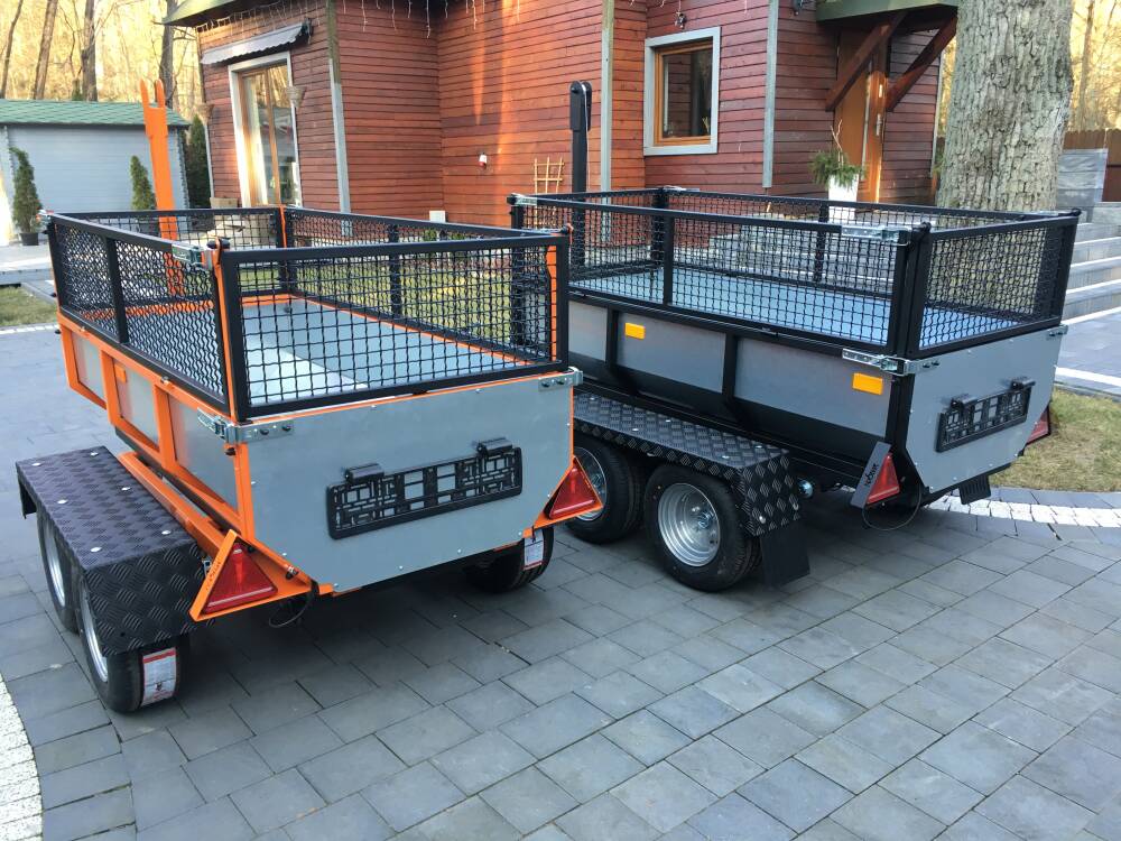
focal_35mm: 29
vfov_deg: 48.2
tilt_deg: -15.6
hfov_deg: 61.7
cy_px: 420
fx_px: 939
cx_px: 560
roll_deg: +1.9
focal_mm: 4.15
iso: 25
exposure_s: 1/33
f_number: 2.2
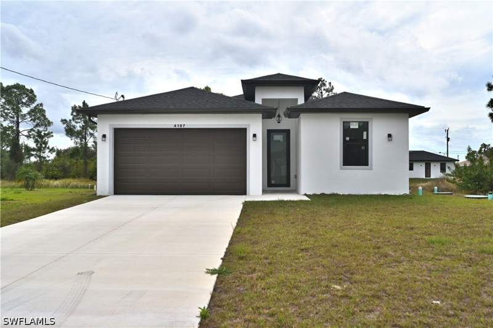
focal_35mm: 30
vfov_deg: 43.5
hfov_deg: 62.0
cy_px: 164
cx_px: 246
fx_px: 410
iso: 100
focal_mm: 30
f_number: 7.1
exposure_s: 1/400
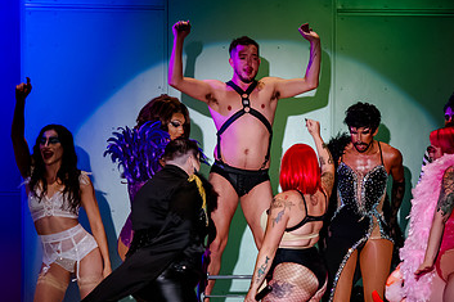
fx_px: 2168
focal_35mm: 172
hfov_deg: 11.9
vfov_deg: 8.0
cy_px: 158
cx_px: 385
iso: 4000
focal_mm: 78
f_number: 4
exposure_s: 1/200
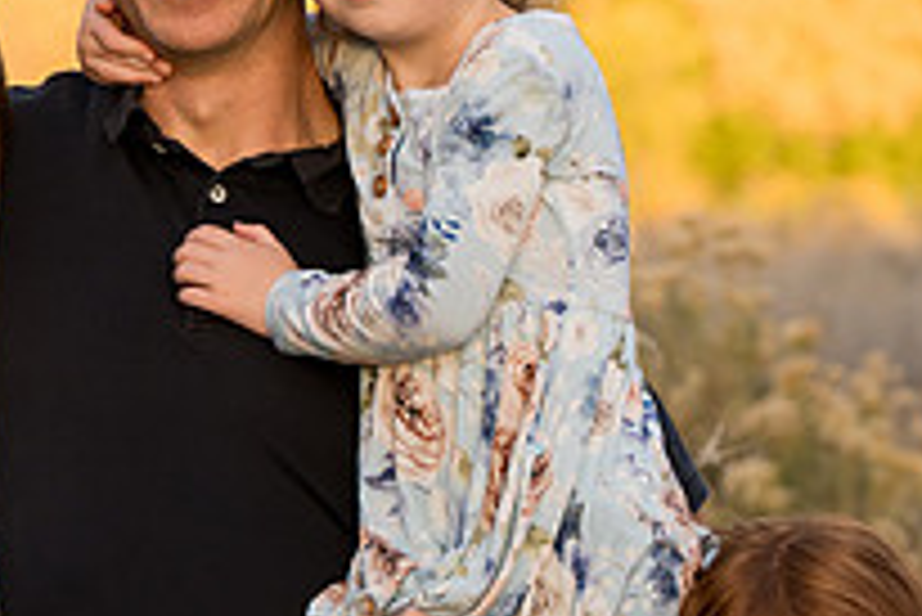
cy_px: 371
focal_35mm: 289
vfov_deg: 4.8
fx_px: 7407
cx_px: 310
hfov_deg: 7.1
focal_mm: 102
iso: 640
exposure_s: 1/250
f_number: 5.6
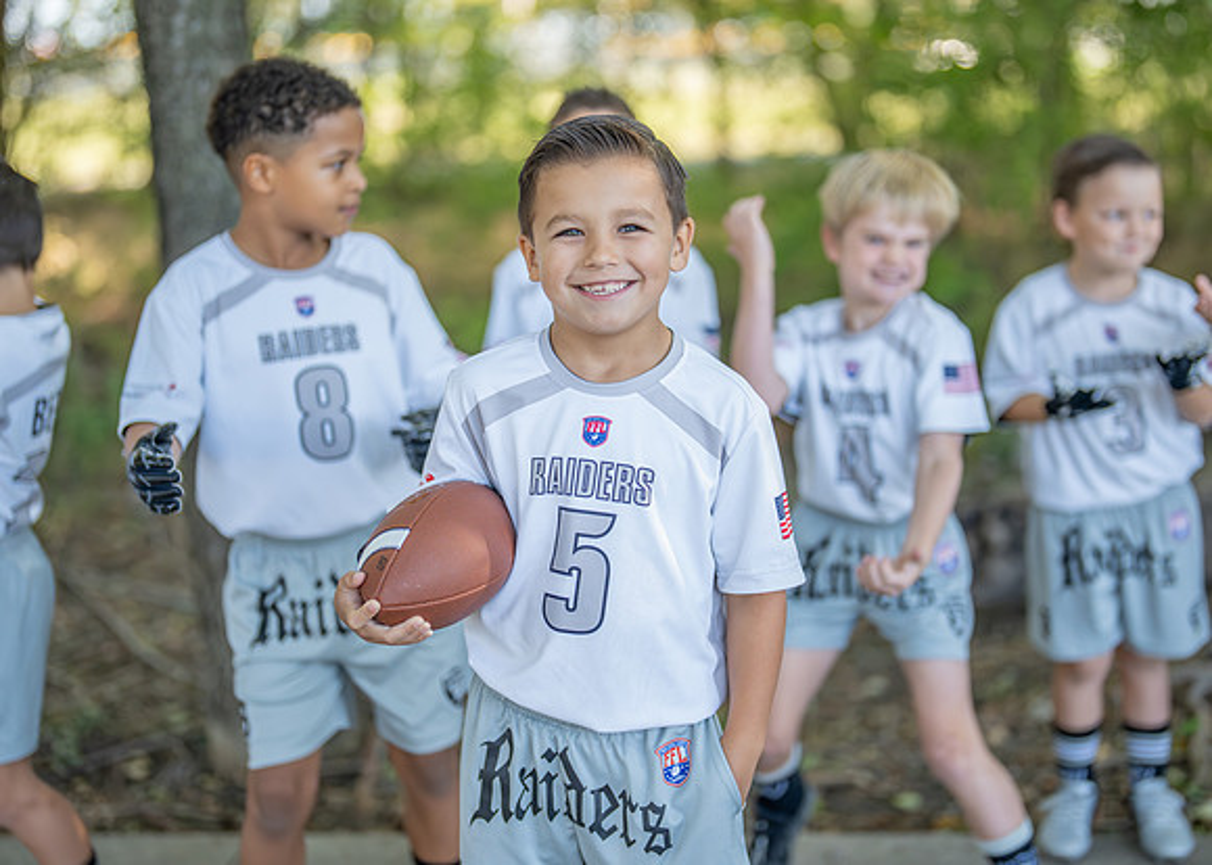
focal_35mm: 58
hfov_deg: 33.5
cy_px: 433
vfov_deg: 24.3
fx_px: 2010
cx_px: 661
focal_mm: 50
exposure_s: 1/5000
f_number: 1.2
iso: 1000
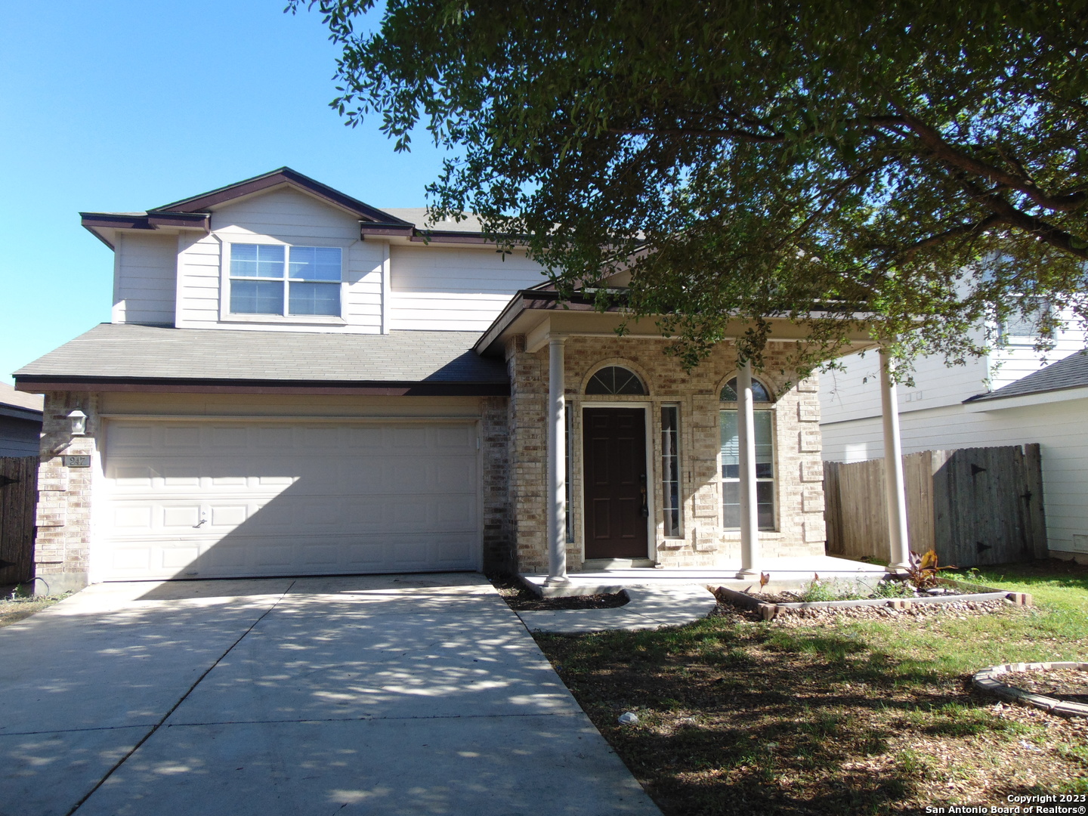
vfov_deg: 54.9
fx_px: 786
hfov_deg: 69.4
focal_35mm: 25
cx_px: 544
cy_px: 408
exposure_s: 1/500
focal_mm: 4.5
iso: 80
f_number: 3
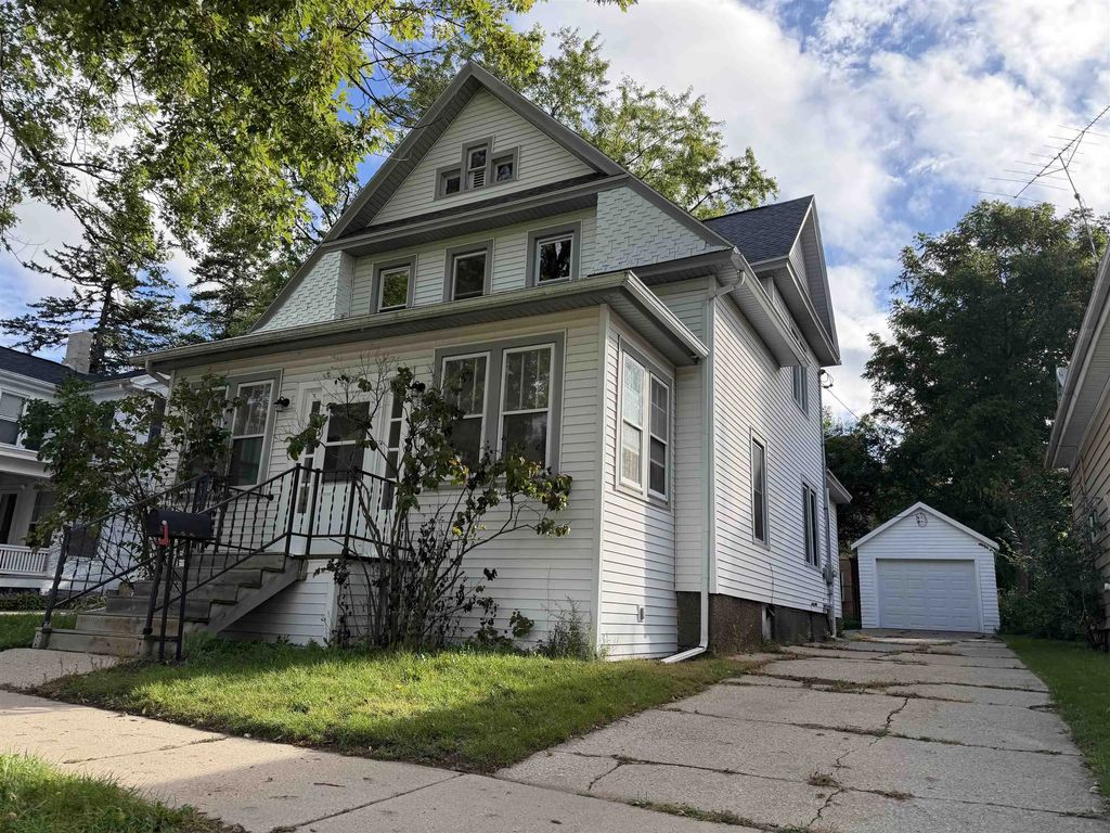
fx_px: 770
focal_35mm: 24
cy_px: 416
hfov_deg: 71.6
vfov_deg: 56.8
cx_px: 555
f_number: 1.78
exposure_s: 1/2110
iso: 100
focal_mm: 6.76
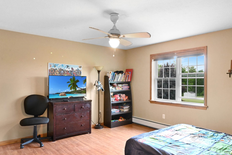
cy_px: 78
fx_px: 168
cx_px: 135
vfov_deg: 49.6
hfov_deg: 68.9
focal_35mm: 26
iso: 4000
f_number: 14
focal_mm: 14
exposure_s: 1/5
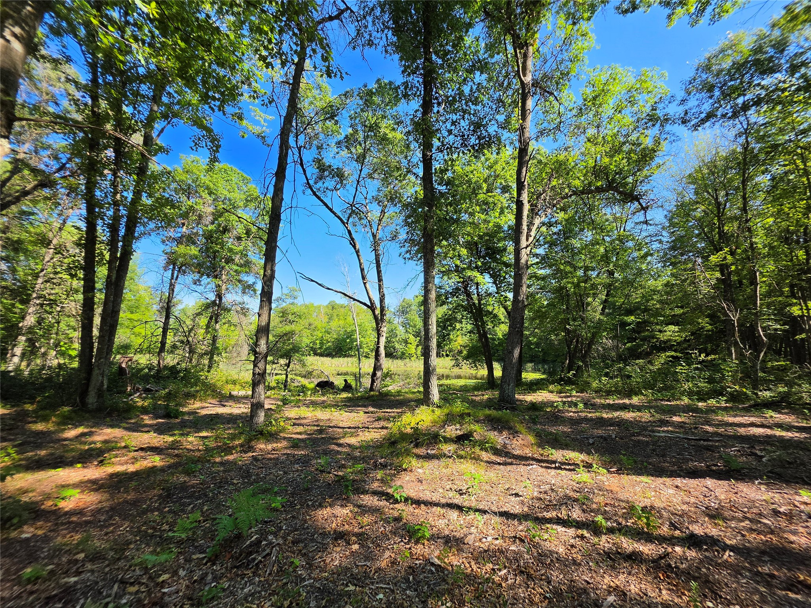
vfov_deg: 89.9
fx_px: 305
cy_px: 304
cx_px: 406
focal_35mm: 13
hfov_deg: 106.2
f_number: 1.9
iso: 32
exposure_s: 1/825
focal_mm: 2.2
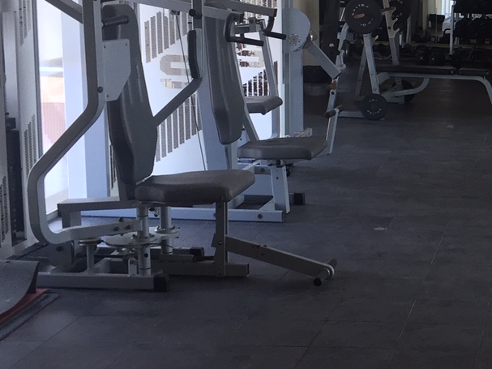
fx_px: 1108
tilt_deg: -9.7
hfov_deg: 22.8
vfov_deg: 18.9
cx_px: 606
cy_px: 179
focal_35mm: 78
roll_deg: -3.1
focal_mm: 4.15
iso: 50
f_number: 2.2
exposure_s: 1/100
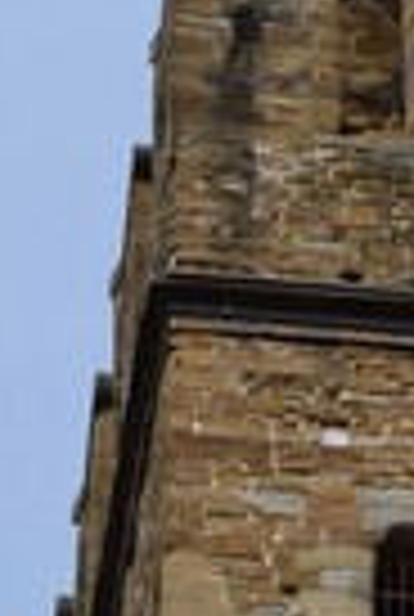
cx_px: 691
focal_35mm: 917
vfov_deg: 2.2
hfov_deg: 1.5
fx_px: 15736
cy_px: -297
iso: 200
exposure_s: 1/400
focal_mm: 105
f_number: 10
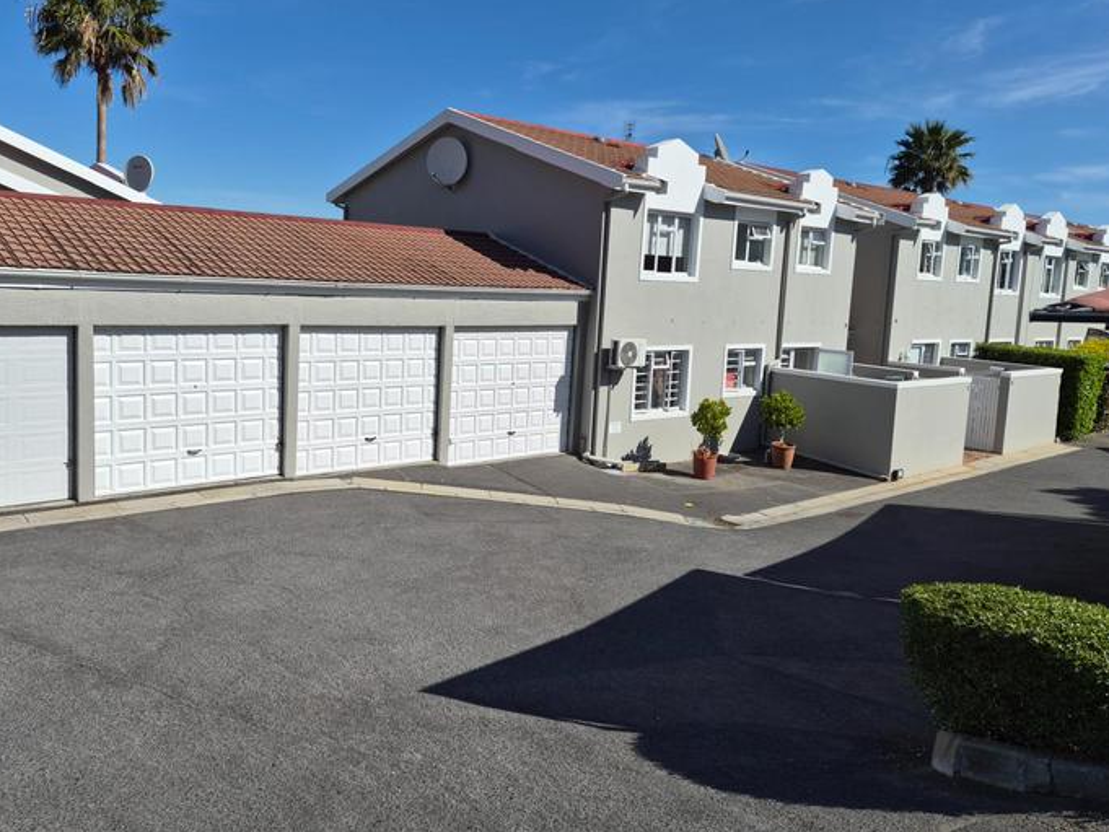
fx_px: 865
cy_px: 348
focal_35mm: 27
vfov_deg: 51.1
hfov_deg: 65.2
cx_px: 506
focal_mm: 5.4
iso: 64
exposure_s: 1/7696
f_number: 1.8
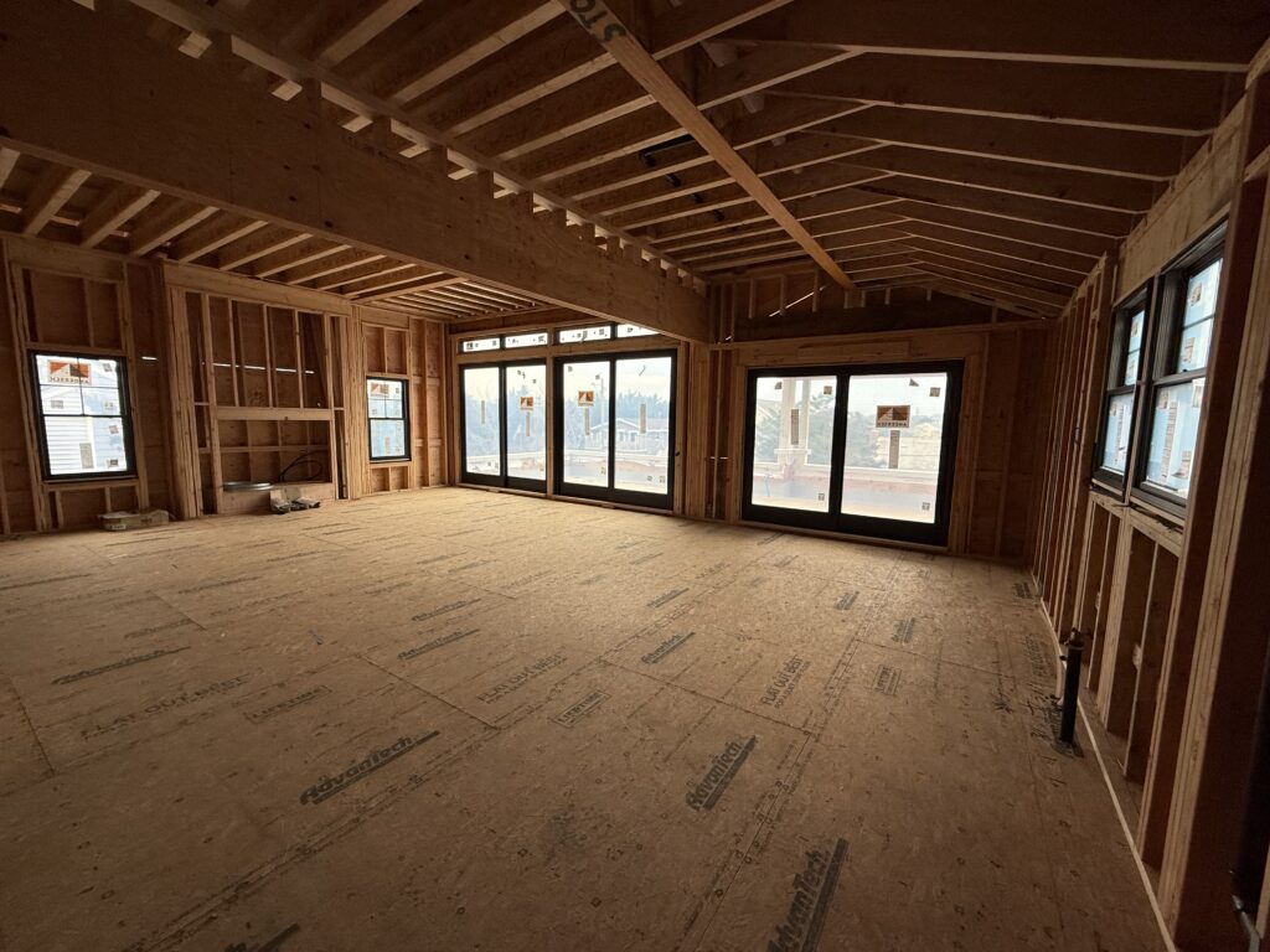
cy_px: 476
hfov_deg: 102.1
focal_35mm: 14
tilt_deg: -6.1
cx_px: 635
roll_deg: -1.0
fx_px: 514
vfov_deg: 85.7
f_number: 2.2
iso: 64
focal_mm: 2.22
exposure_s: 1/99
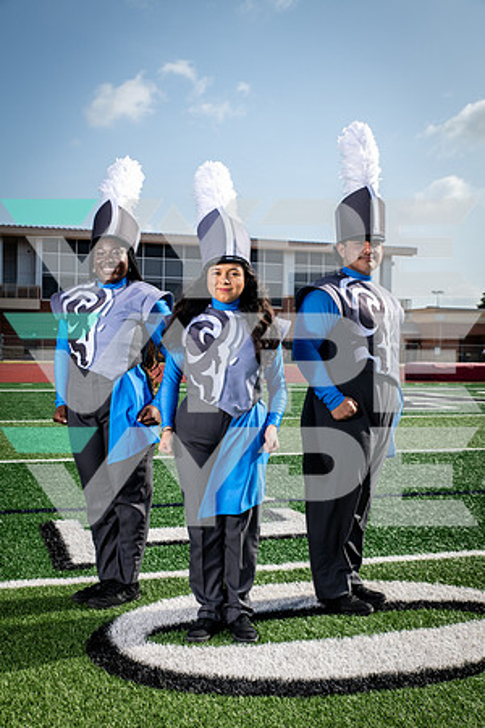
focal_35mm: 42
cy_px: 364
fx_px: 849
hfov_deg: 31.9
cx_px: 242
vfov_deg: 46.4
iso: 125
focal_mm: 42
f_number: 7.1
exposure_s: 1/400
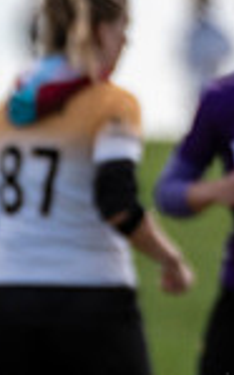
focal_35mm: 2492
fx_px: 25452
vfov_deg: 0.8
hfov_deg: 0.5
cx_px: -106
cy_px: 274
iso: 100
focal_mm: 360
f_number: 4
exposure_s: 1/1250
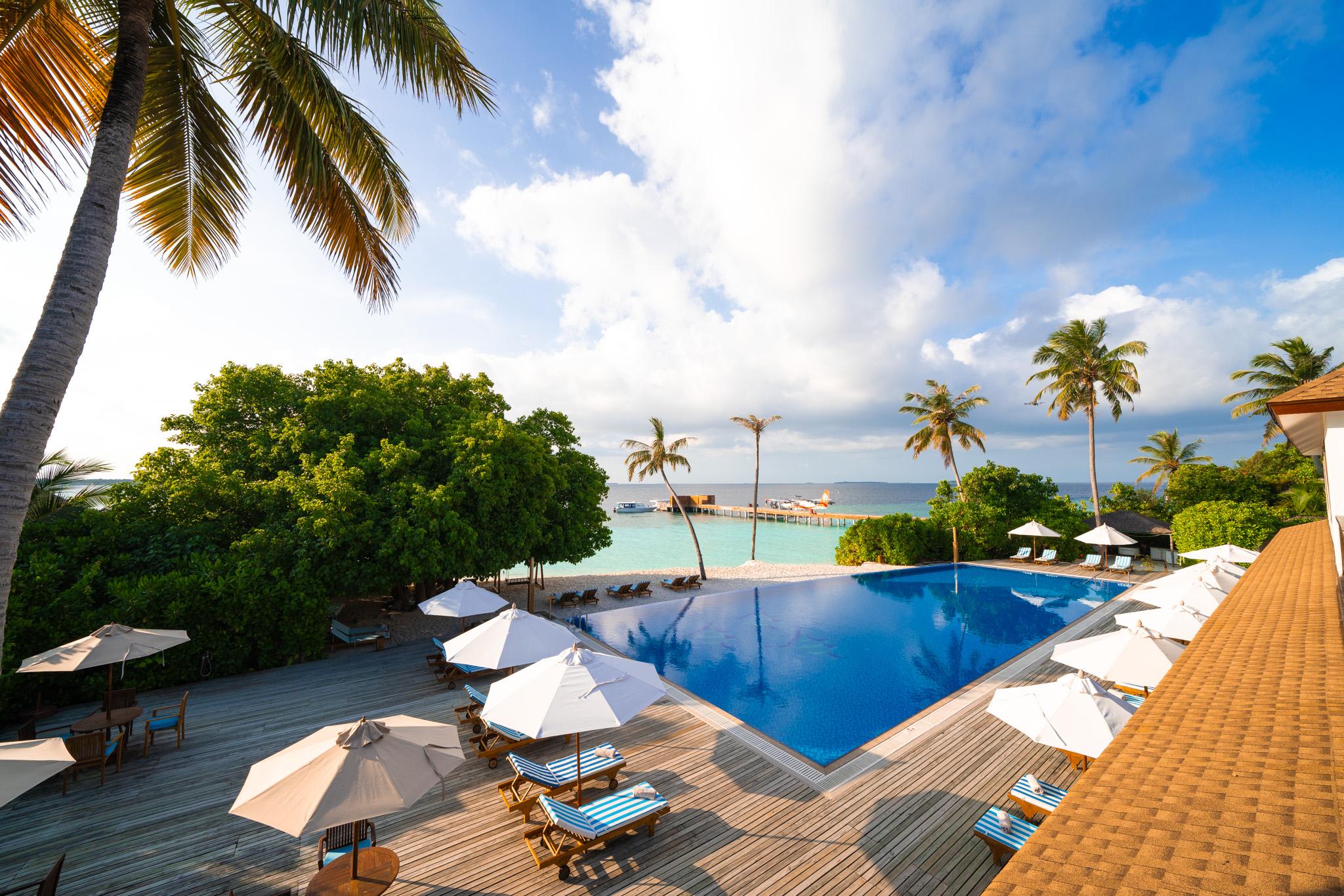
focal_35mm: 12
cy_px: 448
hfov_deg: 111.1
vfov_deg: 88.4
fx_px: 461
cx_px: 672
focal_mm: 12
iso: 100
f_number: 8
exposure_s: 1/320
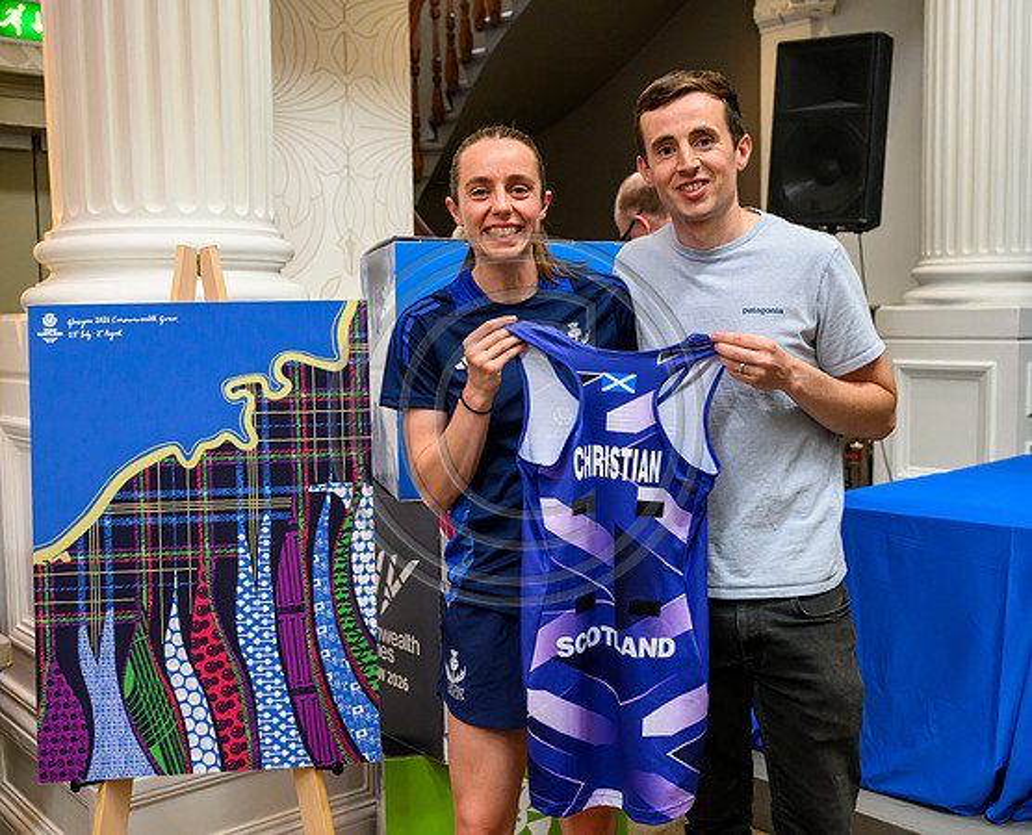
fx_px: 1167
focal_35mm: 38
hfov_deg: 47.7
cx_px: 517
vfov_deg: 39.4
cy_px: 417
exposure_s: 1/160
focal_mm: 33.5
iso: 4000
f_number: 4.5
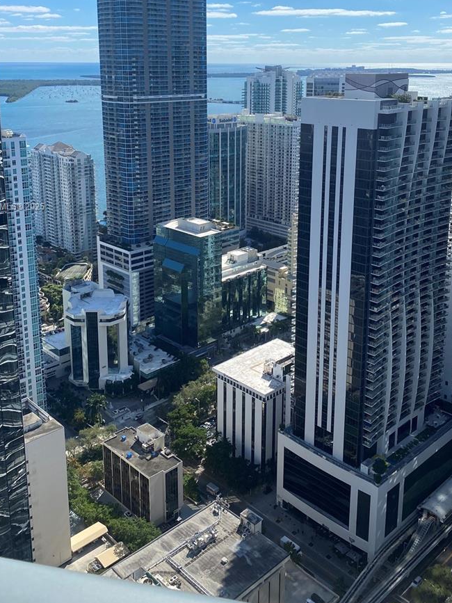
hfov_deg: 39.6
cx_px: 230
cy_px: 207
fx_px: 627
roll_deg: -0.5
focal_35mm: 36
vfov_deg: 50.5
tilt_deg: -12.0
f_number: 1.8
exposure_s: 1/3846
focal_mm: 4.25
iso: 32
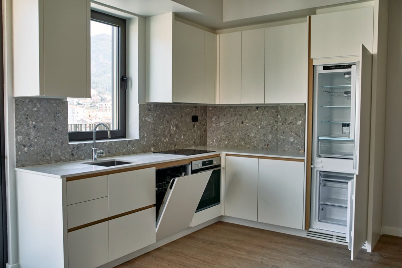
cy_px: 134
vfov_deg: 41.1
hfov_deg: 58.7
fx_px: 357
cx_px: 201
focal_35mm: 32
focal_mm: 32
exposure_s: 1/125
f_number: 4
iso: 250
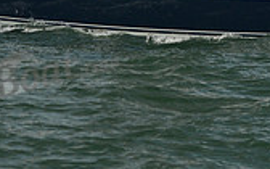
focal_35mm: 247
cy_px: -22
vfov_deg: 5.3
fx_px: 1818
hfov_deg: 8.5
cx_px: 204
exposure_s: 1/800
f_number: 4.5
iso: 400
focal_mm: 70
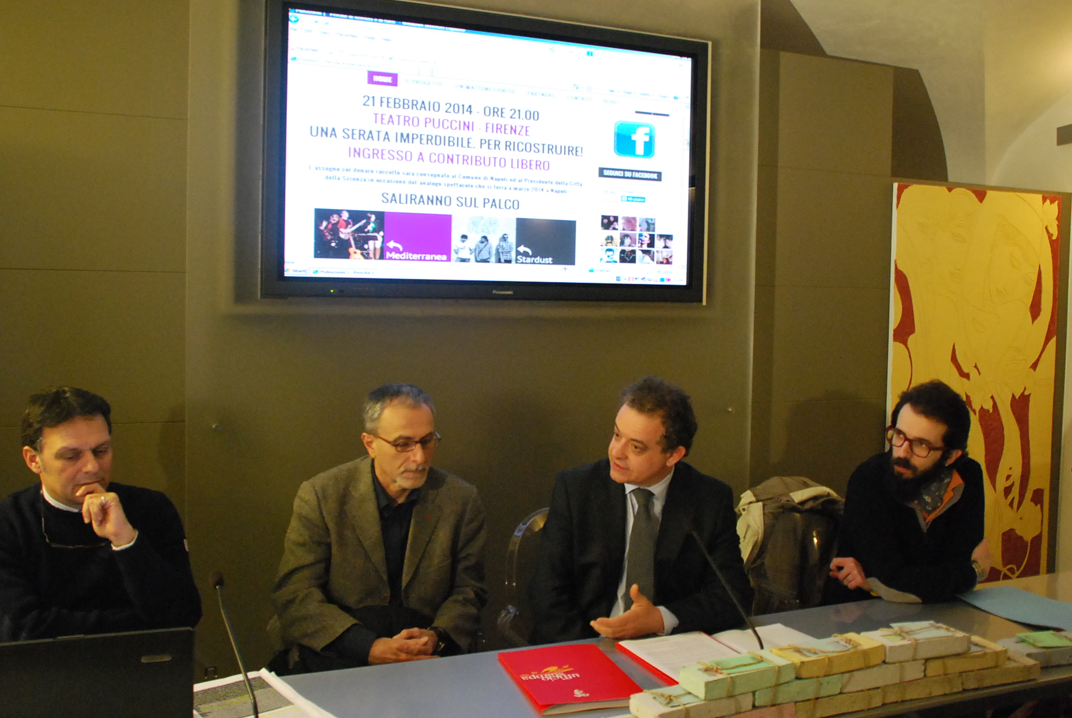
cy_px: 340
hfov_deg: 57.2
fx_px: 984
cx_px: 538
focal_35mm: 33
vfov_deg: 40.1
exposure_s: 1/30
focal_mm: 20
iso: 1600
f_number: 3.8
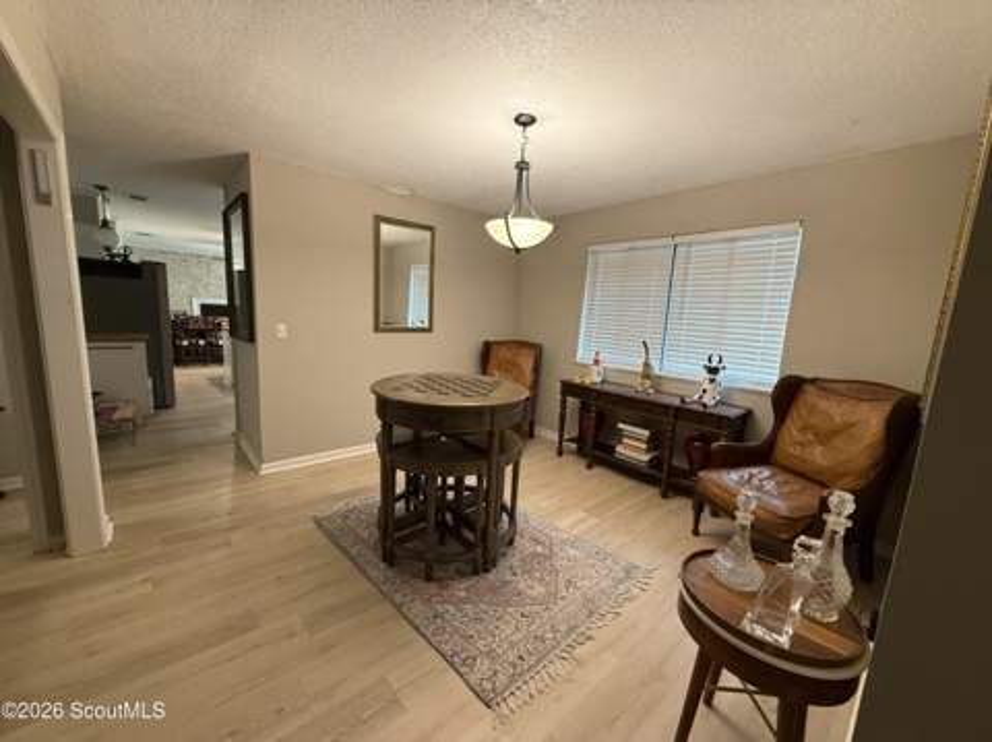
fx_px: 401
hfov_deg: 102.1
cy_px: 371
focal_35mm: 14
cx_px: 496
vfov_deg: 85.6
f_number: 2.2
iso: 400
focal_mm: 2.22
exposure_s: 1/60
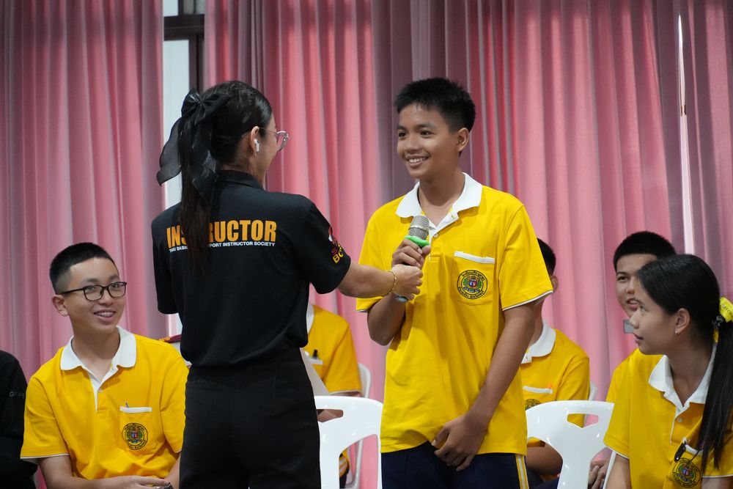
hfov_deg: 10.9
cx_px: 366
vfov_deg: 7.3
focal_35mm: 189
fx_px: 3849
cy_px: 244
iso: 5000
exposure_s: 1/125
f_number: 5.6
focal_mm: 126
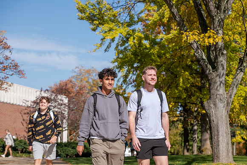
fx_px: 618
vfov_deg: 15.2
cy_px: 82
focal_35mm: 90
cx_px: 124
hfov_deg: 22.6
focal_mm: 90
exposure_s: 1/800
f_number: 5.6
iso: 160
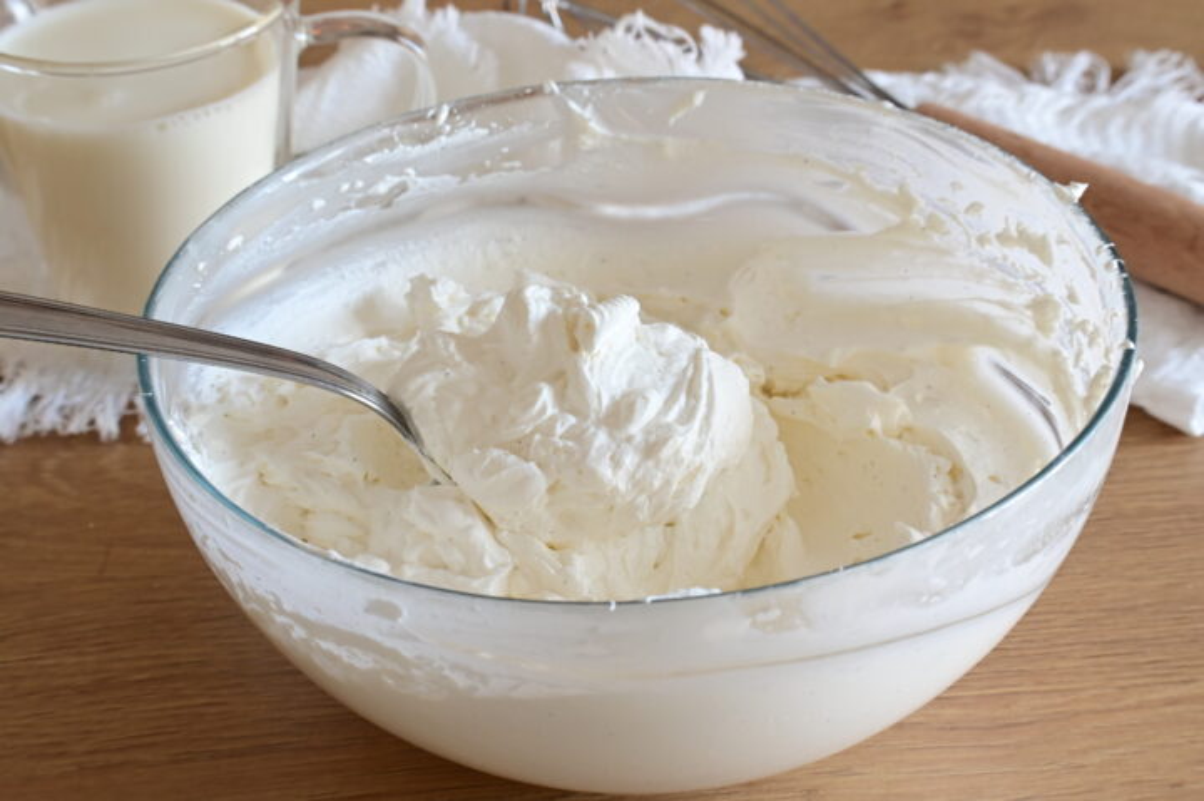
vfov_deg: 15.2
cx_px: 602
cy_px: 400
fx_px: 3008
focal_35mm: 90
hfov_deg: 22.6
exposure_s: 1/8
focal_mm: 60
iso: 640
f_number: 11
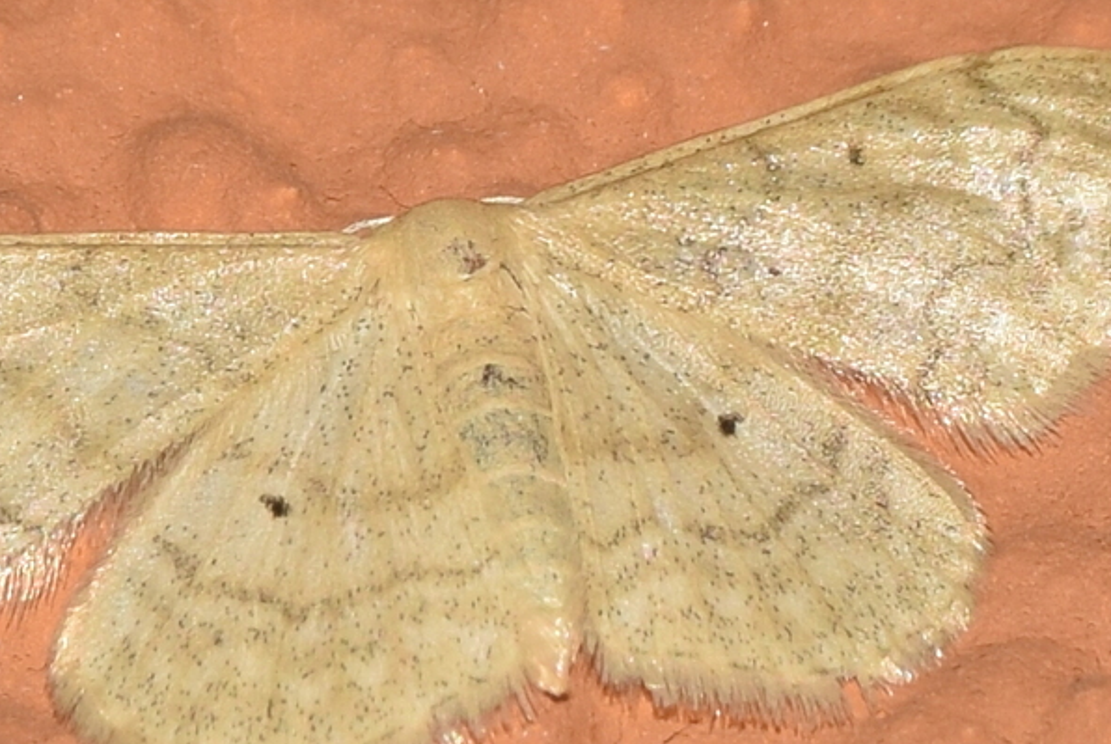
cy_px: 351
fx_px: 10413
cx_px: 439
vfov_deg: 4.1
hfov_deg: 6.1
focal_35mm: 337
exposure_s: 1/160
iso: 100
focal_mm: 140
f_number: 13
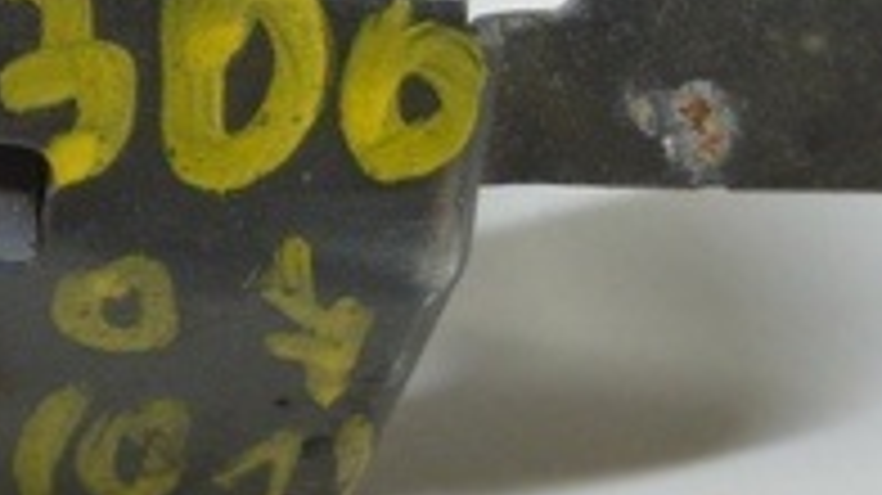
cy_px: 16
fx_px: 6124
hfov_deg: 8.0
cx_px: -630
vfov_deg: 4.6
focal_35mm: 262
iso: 400
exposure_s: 1/60
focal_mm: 32
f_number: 4.5
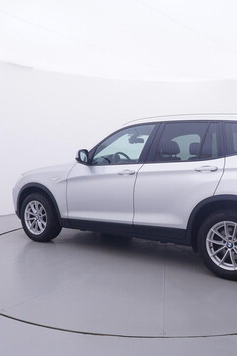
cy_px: 176
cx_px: 168
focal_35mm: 35
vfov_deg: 54.8
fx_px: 344
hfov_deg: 37.4
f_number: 5
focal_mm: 15
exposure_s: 1/80
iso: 200
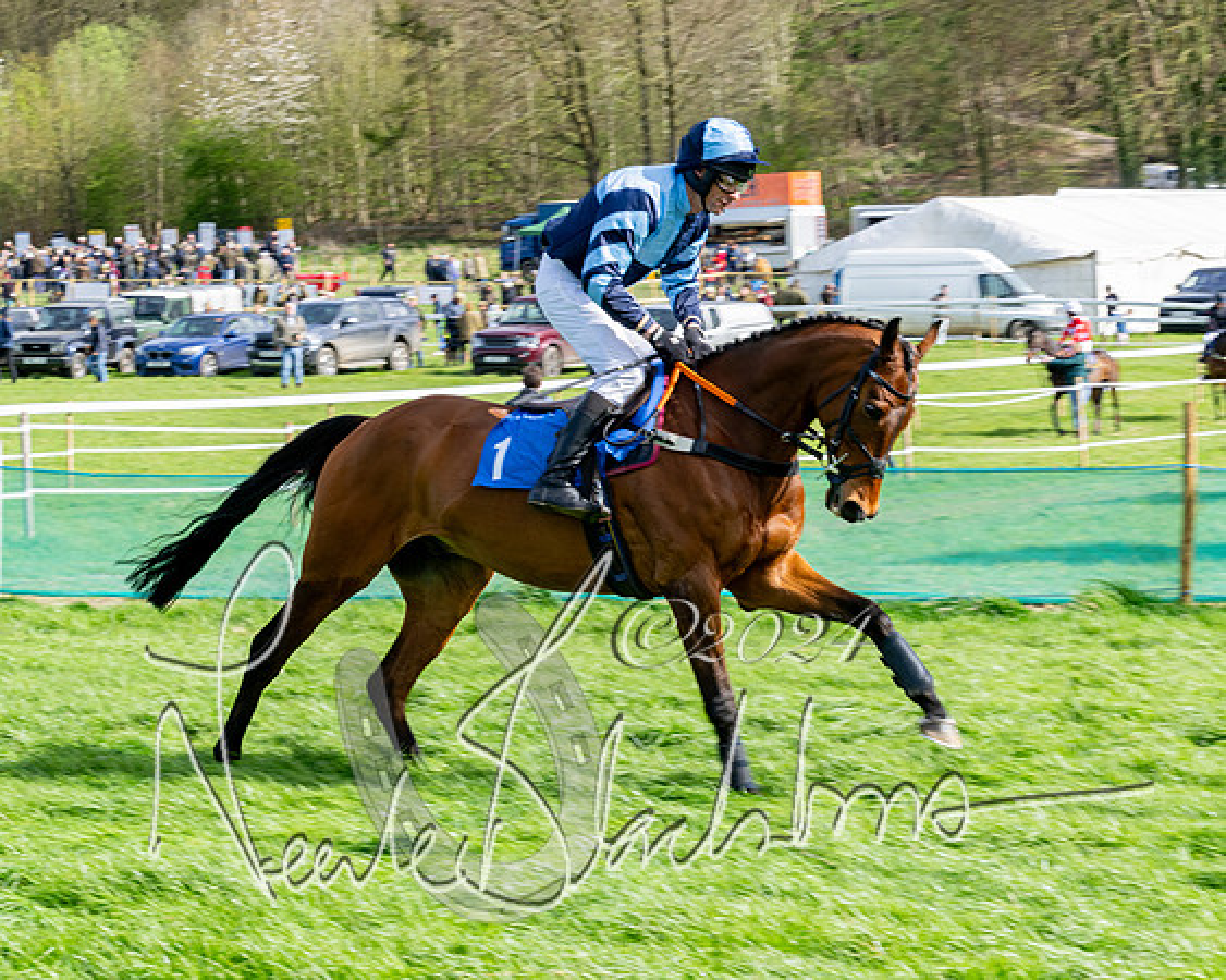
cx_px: 621
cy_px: 605
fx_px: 4200
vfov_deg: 13.3
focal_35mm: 116
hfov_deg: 16.6
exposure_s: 1/250
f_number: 11
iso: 200
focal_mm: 79
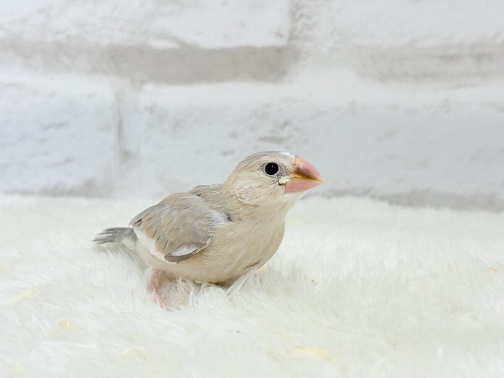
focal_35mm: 52
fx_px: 757
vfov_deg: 28.0
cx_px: 252
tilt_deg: -8.4
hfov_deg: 36.8
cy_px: 189
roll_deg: +0.8
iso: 50
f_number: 1.6
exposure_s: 1/100
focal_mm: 5.96
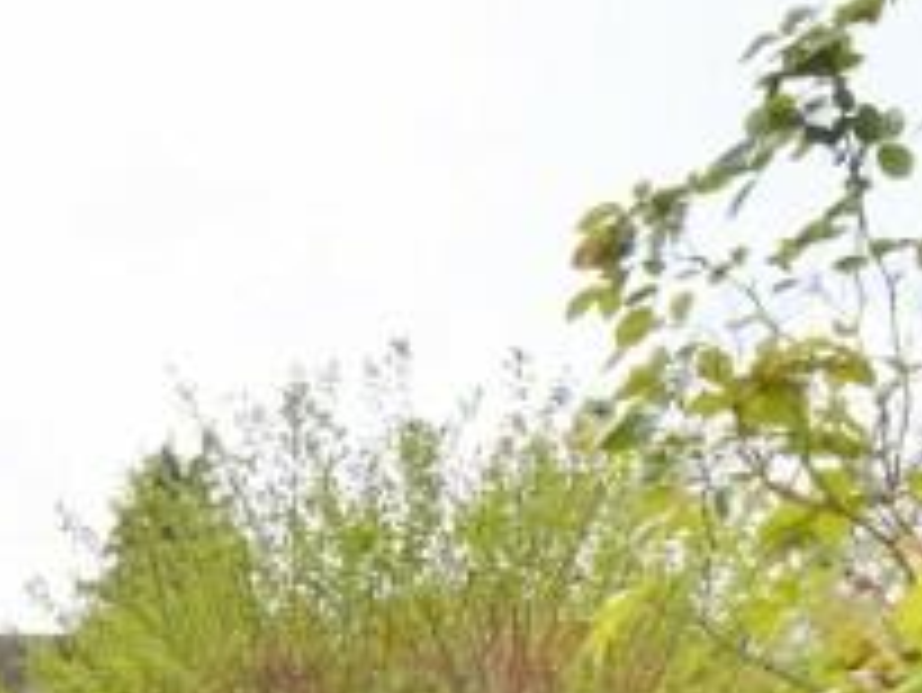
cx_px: -630
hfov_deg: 20.8
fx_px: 1919
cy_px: 1055
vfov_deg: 18.1
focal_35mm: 72
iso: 100
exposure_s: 1/200
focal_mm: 10
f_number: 6.3
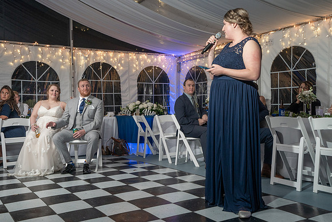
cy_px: 115
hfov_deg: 49.8
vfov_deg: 34.4
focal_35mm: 39
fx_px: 358
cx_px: 172
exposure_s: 1/250
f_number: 5.6
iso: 2000
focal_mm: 35
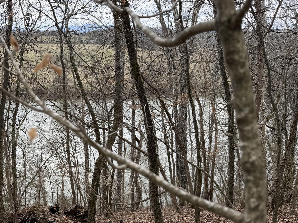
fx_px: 318
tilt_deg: -15.9
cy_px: 134
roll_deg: +0.9
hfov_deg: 48.0
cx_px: 70
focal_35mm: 37
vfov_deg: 38.5
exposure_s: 1/722
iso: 80
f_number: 1.78
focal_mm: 6.76
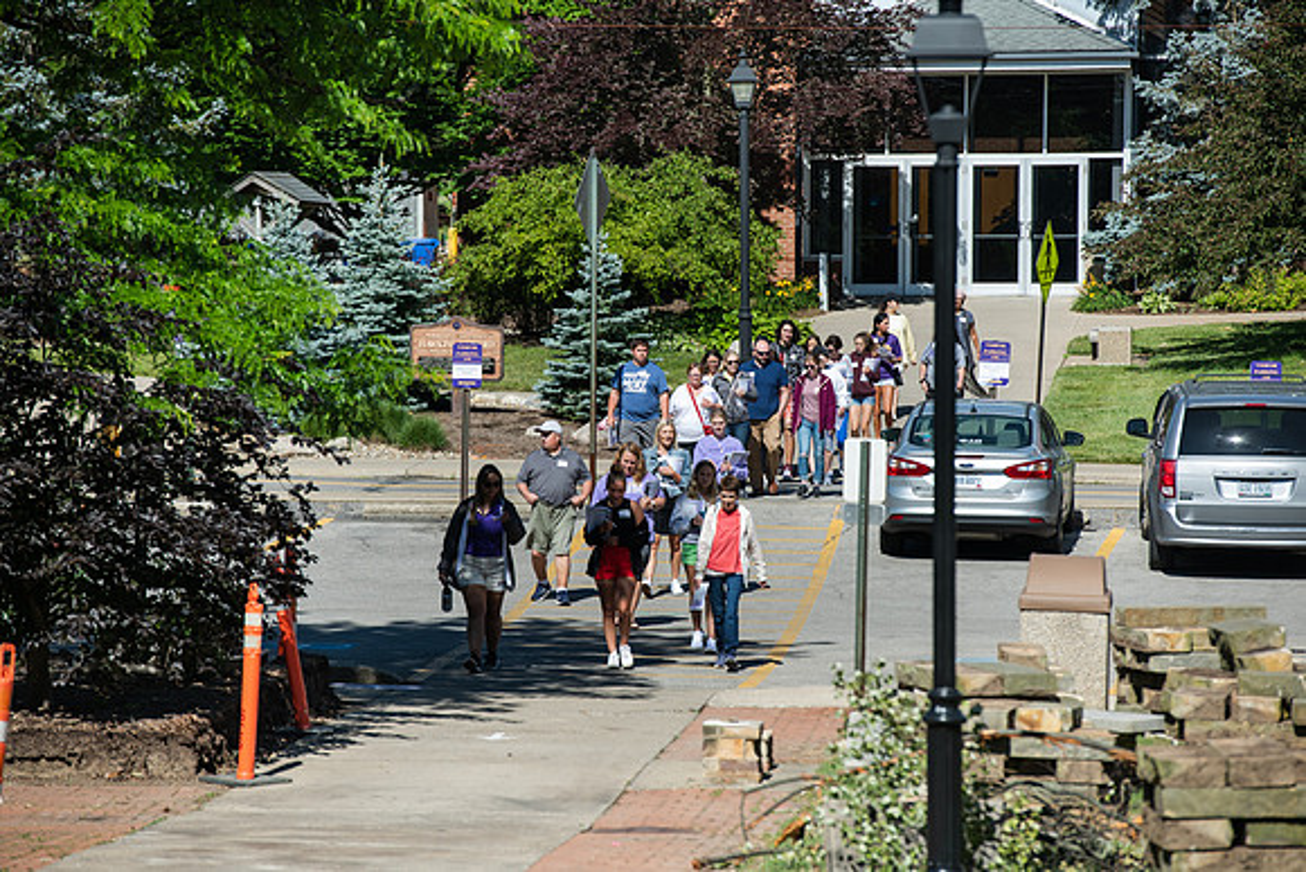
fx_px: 7075
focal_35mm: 195
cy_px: 436
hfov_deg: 10.5
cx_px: 653
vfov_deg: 7.0
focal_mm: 195
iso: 100
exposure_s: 1/640
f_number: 4.5
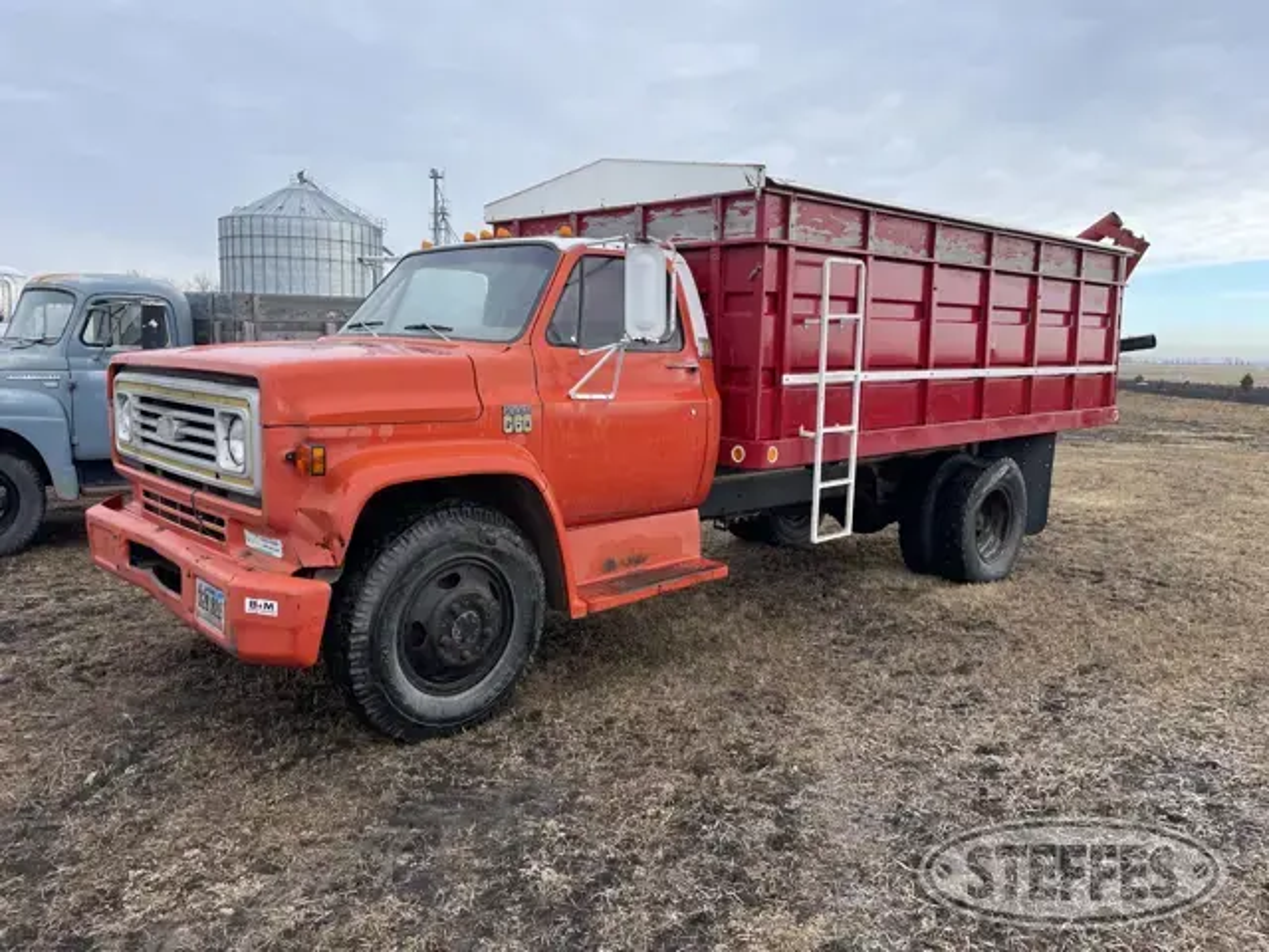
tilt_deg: -7.1
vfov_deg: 53.1
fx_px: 953
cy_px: 476
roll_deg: -0.7
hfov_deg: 67.3
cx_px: 634
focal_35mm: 26
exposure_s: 1/754
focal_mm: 4.2
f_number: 1.6
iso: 32
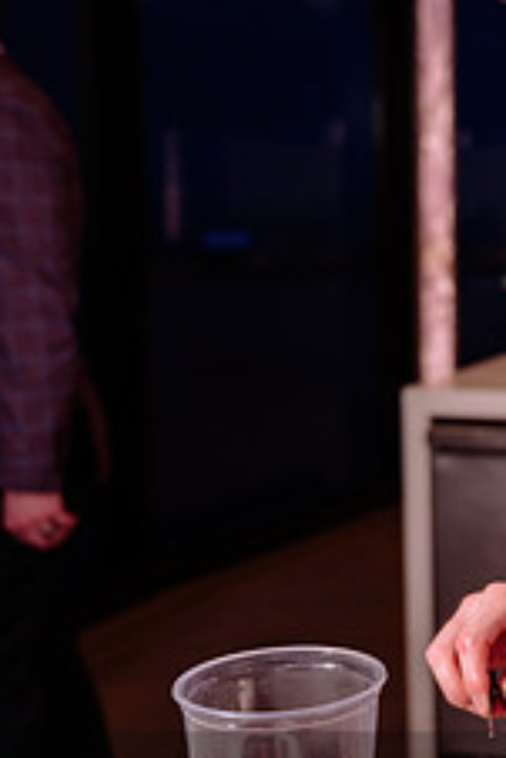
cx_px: 670
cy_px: 384
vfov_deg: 28.4
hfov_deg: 17.9
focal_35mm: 71
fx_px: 1495
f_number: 2.8
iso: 100
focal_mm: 27
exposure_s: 1/100
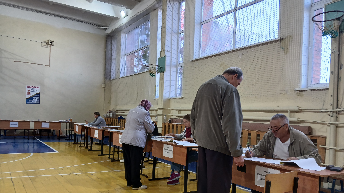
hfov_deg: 66.1
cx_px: 171
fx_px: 265
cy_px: 123
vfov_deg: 39.9
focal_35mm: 29
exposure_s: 1/50
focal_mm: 3.98
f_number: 1.8
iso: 40
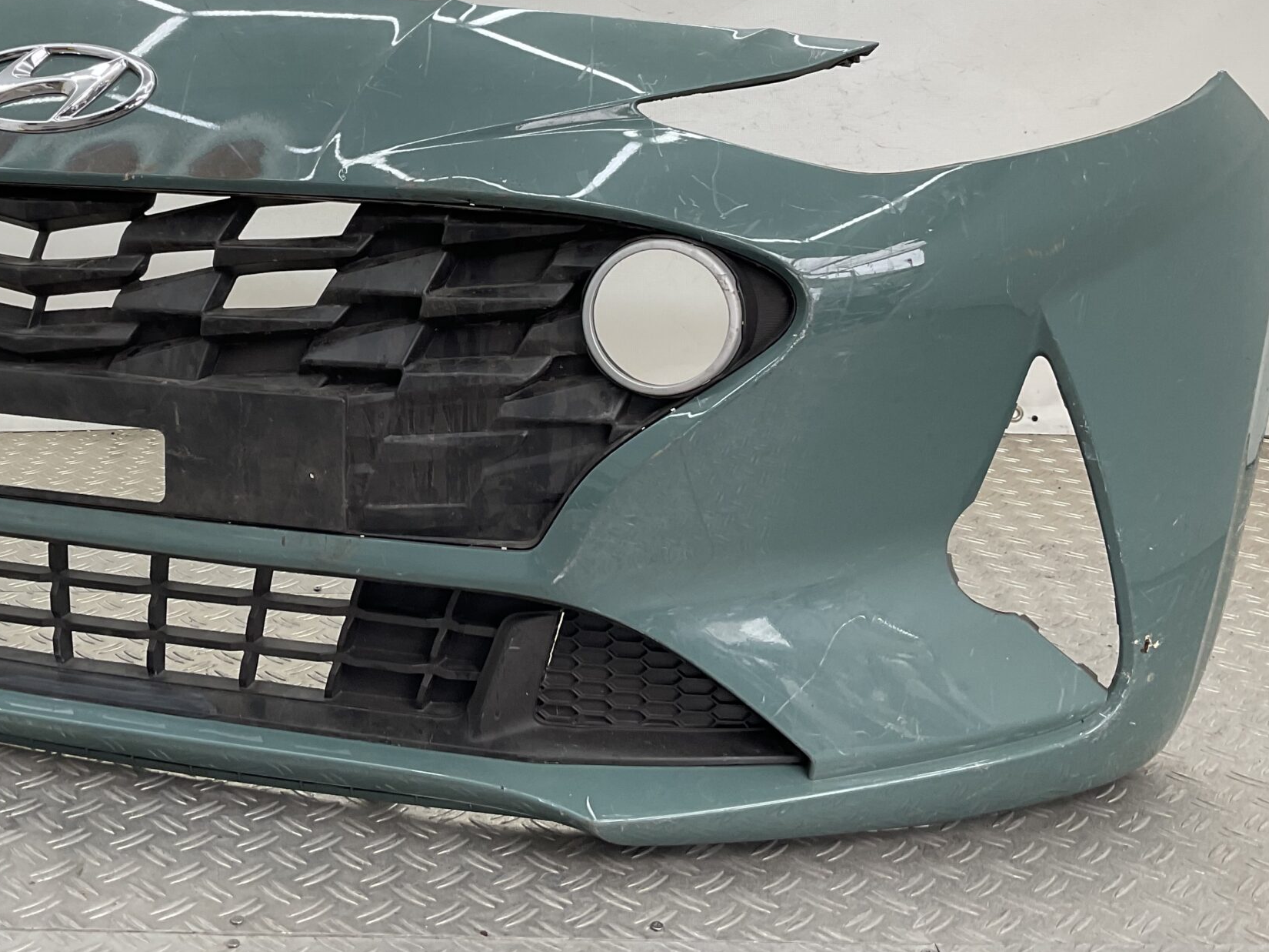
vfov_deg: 31.7
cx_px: 409
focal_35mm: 45
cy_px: 259
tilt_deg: -8.5
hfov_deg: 41.5
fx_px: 1649
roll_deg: -1.5
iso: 20
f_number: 1.8
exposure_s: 1/100
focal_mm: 3
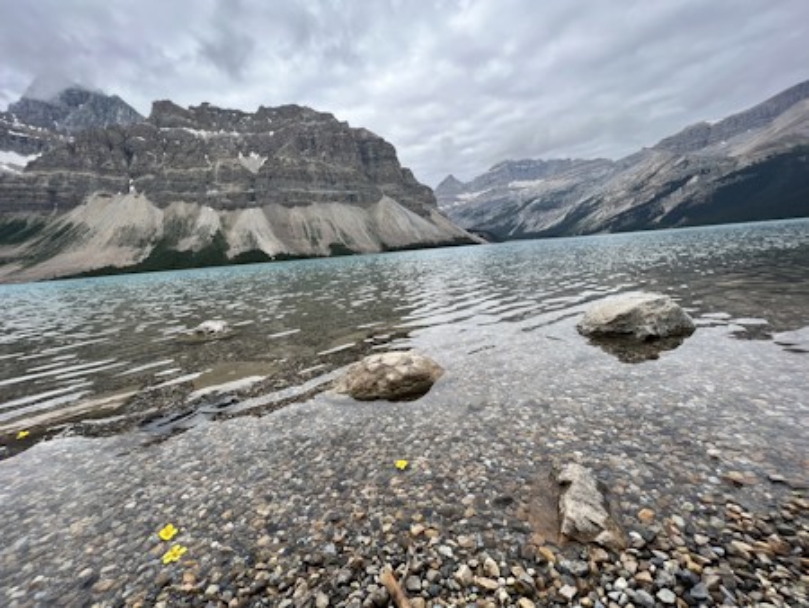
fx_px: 304
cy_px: 304
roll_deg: +4.8
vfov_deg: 90.0
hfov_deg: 106.2
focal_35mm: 13
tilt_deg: -9.0
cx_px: 404
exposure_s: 1/602
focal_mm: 1.57
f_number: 1.8
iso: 32
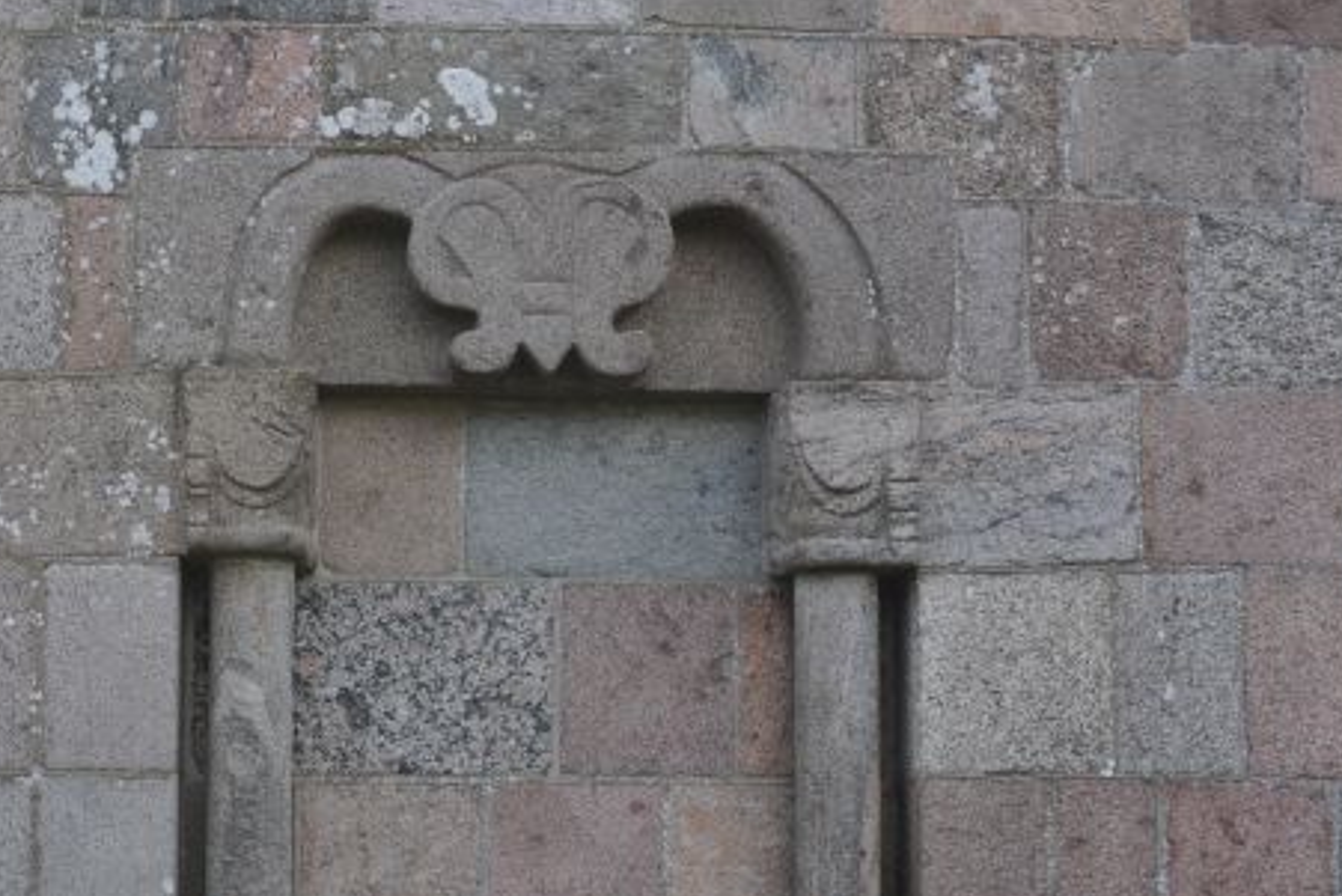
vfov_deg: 21.5
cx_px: 333
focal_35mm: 62
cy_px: 780
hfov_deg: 31.8
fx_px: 2312
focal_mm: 35
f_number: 11
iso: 400
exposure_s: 1/80
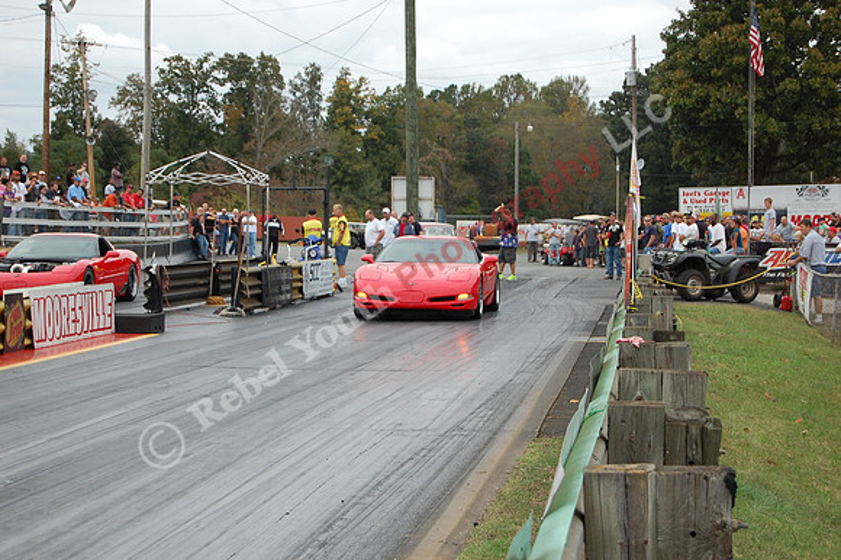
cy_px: 280
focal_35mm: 82
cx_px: 420
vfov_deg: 16.5
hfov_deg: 24.6
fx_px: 1926
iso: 400
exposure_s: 1/640
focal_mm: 55
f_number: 5.6
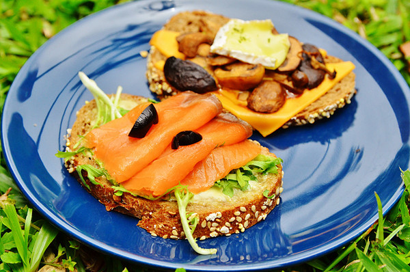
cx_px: 205
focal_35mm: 75
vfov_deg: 18.1
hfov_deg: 27.0
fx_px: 853
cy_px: 136
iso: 800
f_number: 5.6
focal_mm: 50
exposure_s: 1/3200
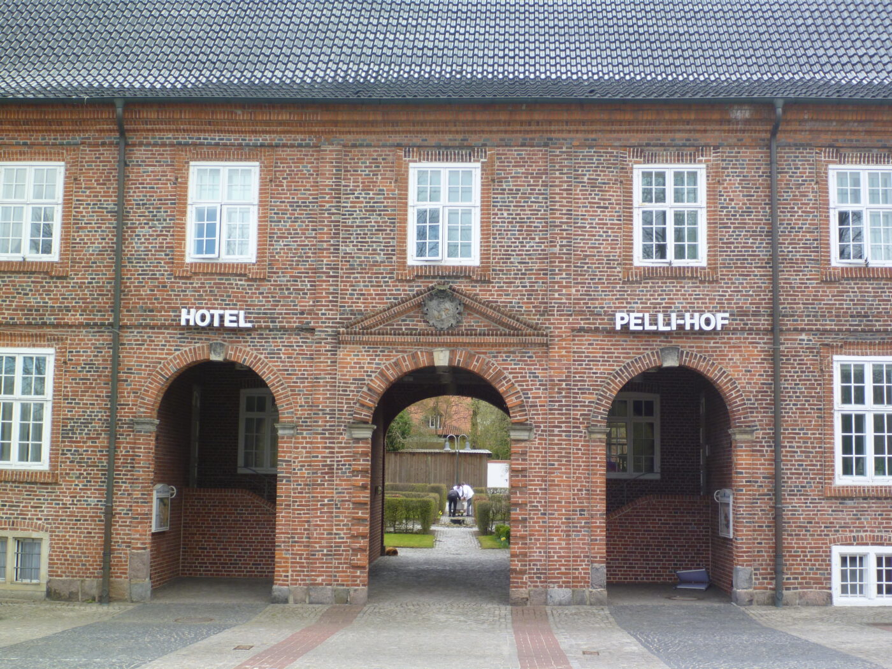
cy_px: 334
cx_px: 446
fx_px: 1211
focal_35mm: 47
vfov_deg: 30.9
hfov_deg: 40.4
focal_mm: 8.4
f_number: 4.5
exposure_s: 1/100
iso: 100
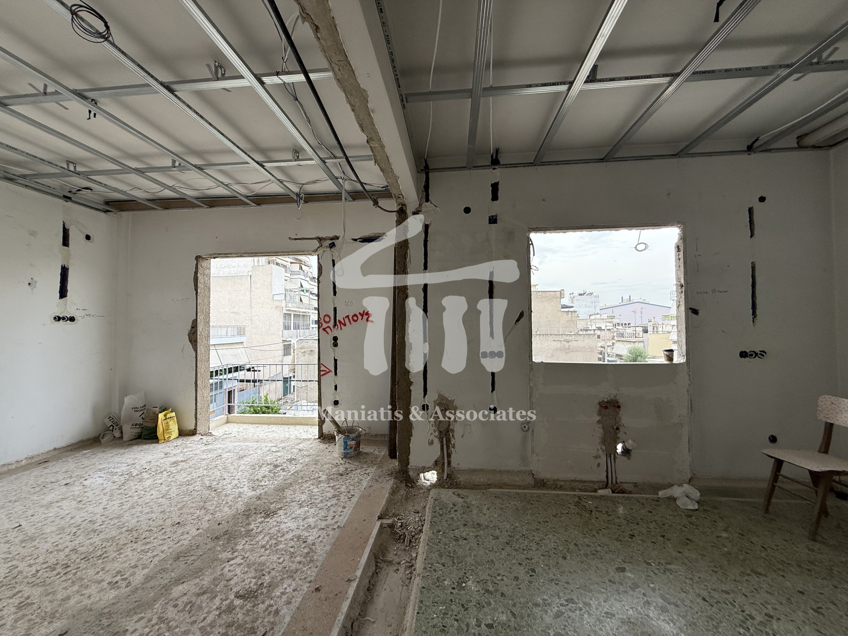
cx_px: 424
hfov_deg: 102.1
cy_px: 318
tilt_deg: +1.7
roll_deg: +0.1
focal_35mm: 14
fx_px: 343
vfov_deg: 85.7
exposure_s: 1/197
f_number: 2.2
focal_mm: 2.22
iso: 64
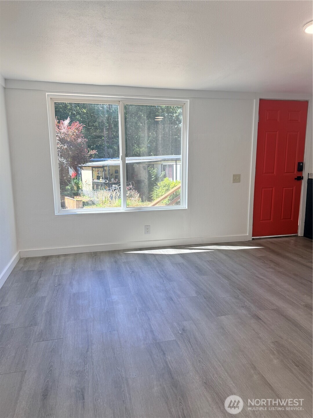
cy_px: 209
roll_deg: +0.3
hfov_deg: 56.8
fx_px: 289
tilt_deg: -9.2
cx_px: 156
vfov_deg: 71.6
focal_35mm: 24
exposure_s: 1/323
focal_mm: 6.76
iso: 100
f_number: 1.78
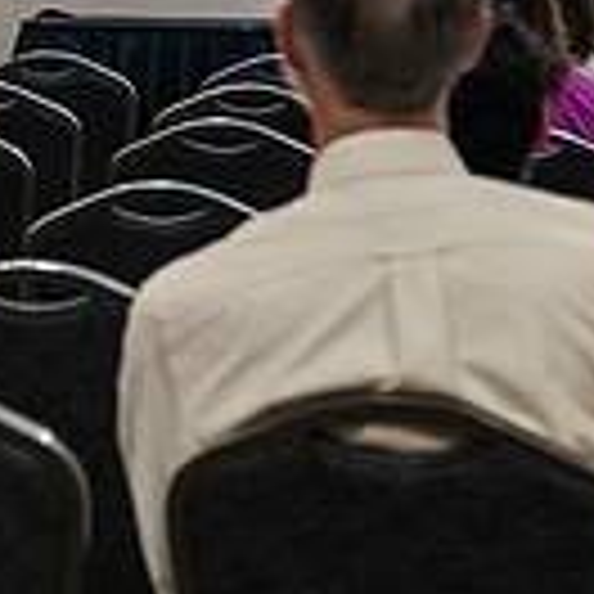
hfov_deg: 9.5
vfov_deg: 9.6
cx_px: -274
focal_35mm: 179
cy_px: -178
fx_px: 3475
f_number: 3.2
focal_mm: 48
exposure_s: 1/200
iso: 2000
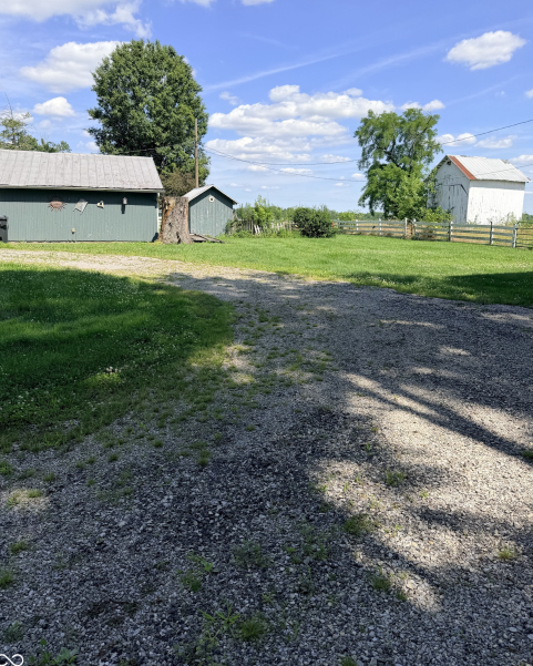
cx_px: 258
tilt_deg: -8.7
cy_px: 313
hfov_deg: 54.9
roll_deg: +0.5
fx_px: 513
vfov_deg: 66.0
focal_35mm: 26
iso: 80
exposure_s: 1/3953
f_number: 1.78
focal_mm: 6.76
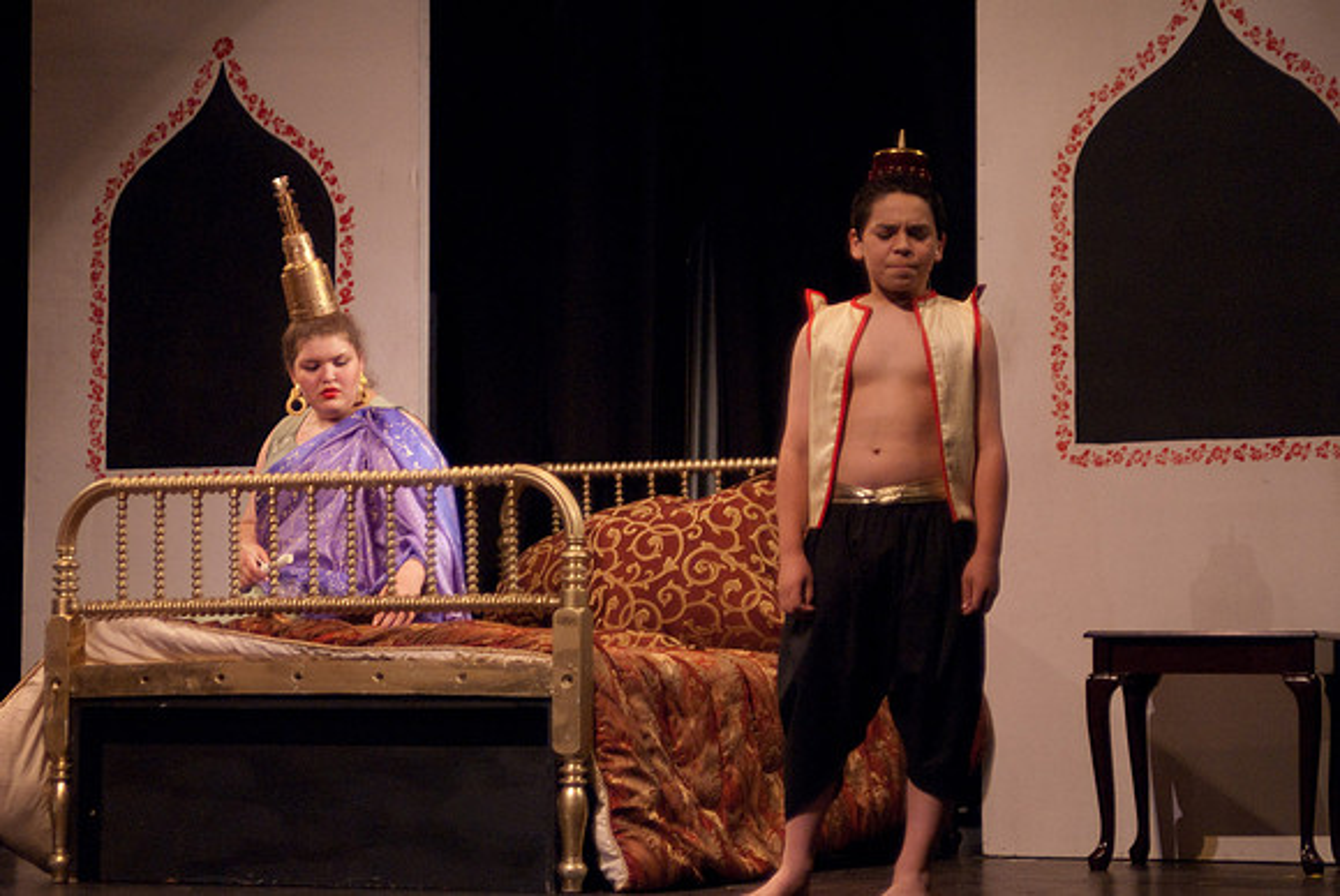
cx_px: 670
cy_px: 448
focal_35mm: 102
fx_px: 3800
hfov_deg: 20.0
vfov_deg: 13.5
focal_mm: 68
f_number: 2.8
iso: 1000
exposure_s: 1/80
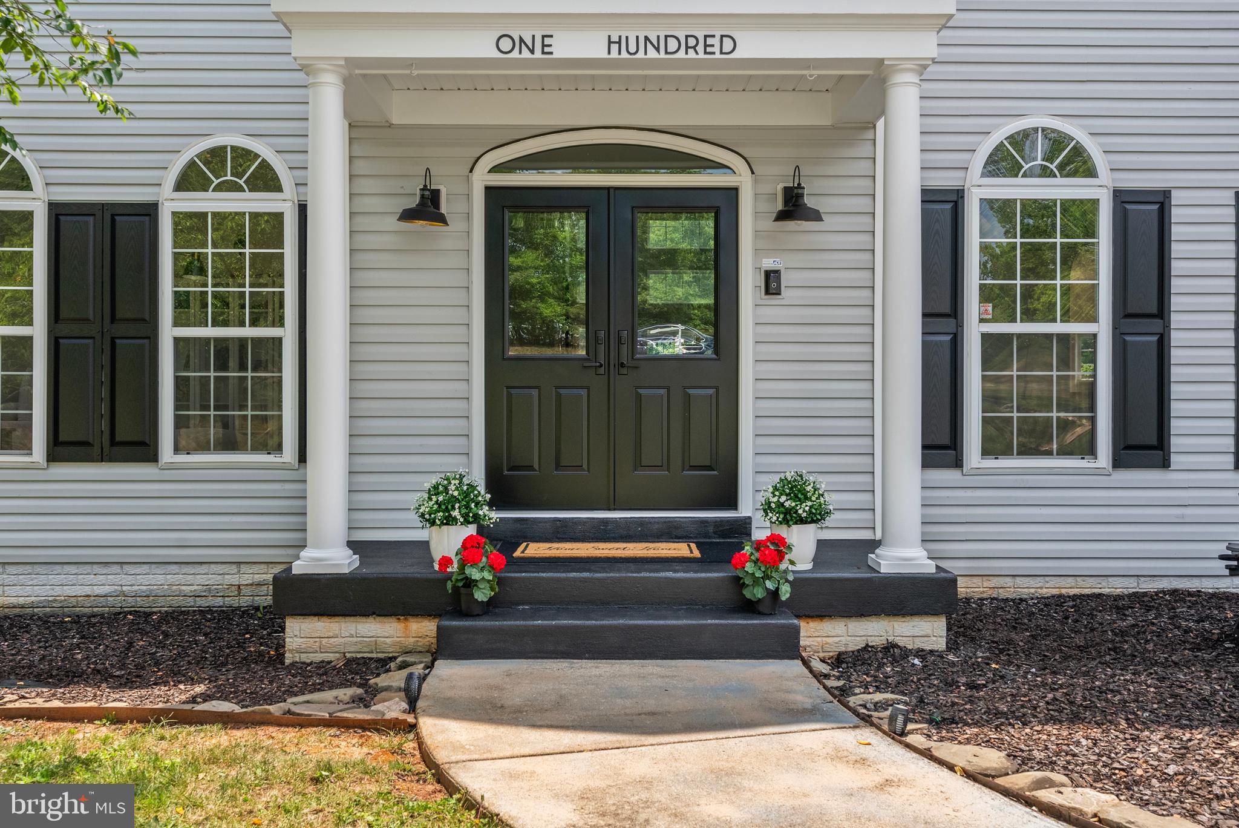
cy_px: 414
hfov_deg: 58.7
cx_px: 620
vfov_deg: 41.2
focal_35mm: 32
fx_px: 1102
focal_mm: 32
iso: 800
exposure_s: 1/160
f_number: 8
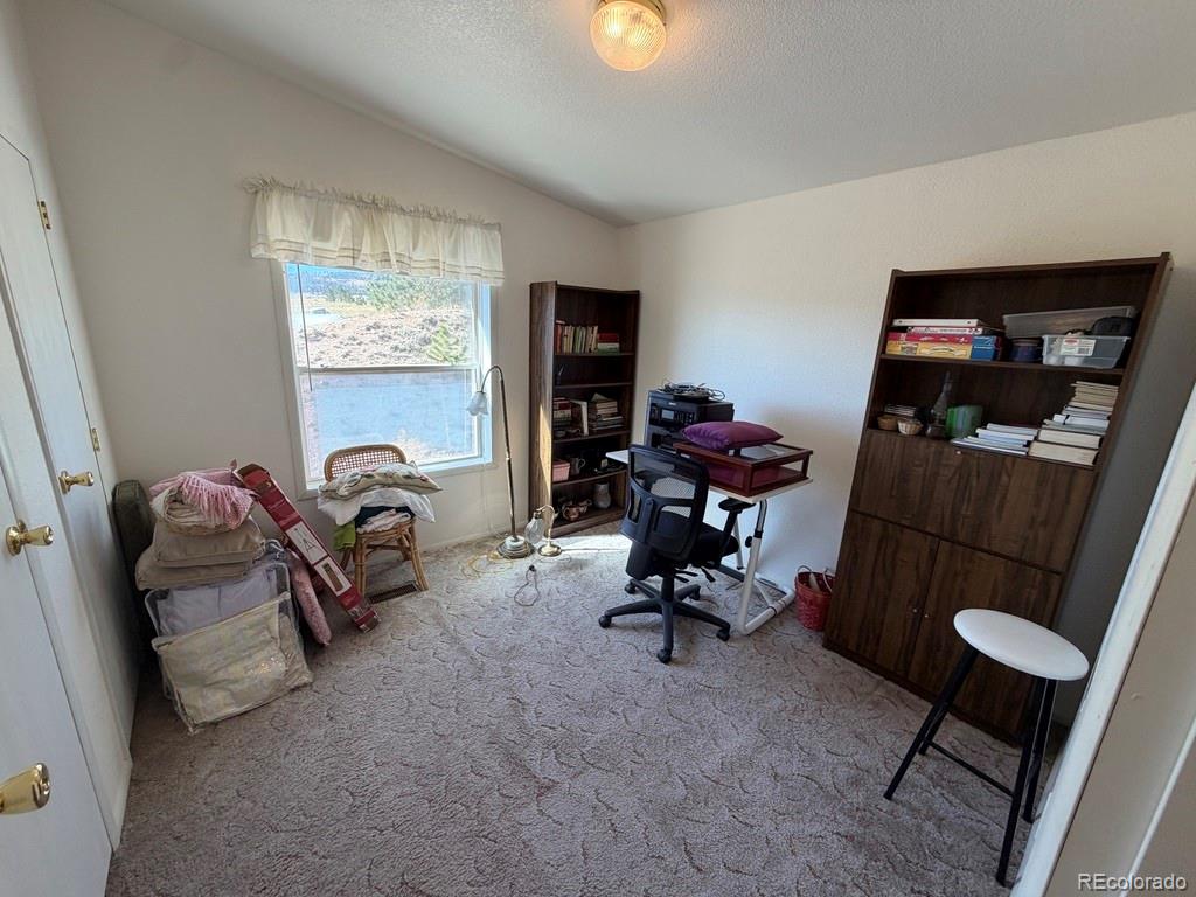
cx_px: 598
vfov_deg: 85.7
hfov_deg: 102.1
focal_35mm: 14
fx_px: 484
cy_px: 448
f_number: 2.2
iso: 125
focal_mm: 2.22
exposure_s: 1/120
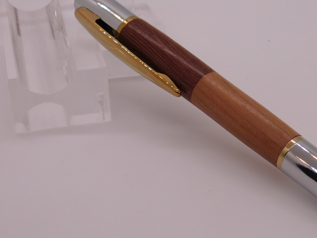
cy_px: 110
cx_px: 222
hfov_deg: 22.4
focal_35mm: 87
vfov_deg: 17.0
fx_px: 797
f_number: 4
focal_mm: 10.4
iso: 125
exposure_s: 1/125
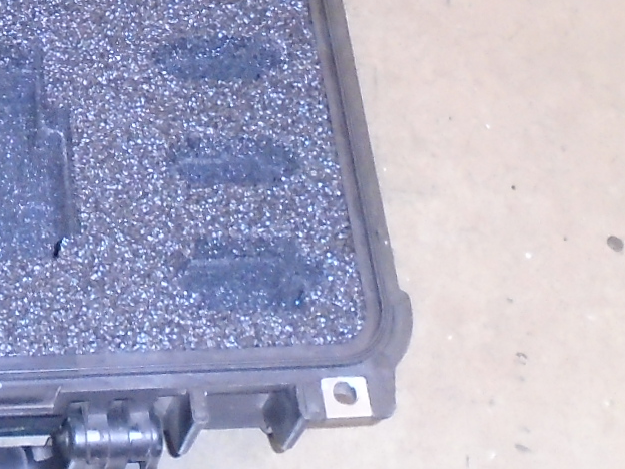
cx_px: -73
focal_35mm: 108
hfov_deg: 17.6
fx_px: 1950
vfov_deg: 13.1
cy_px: -208
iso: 400
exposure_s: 1/50
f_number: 3.2
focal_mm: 4.6
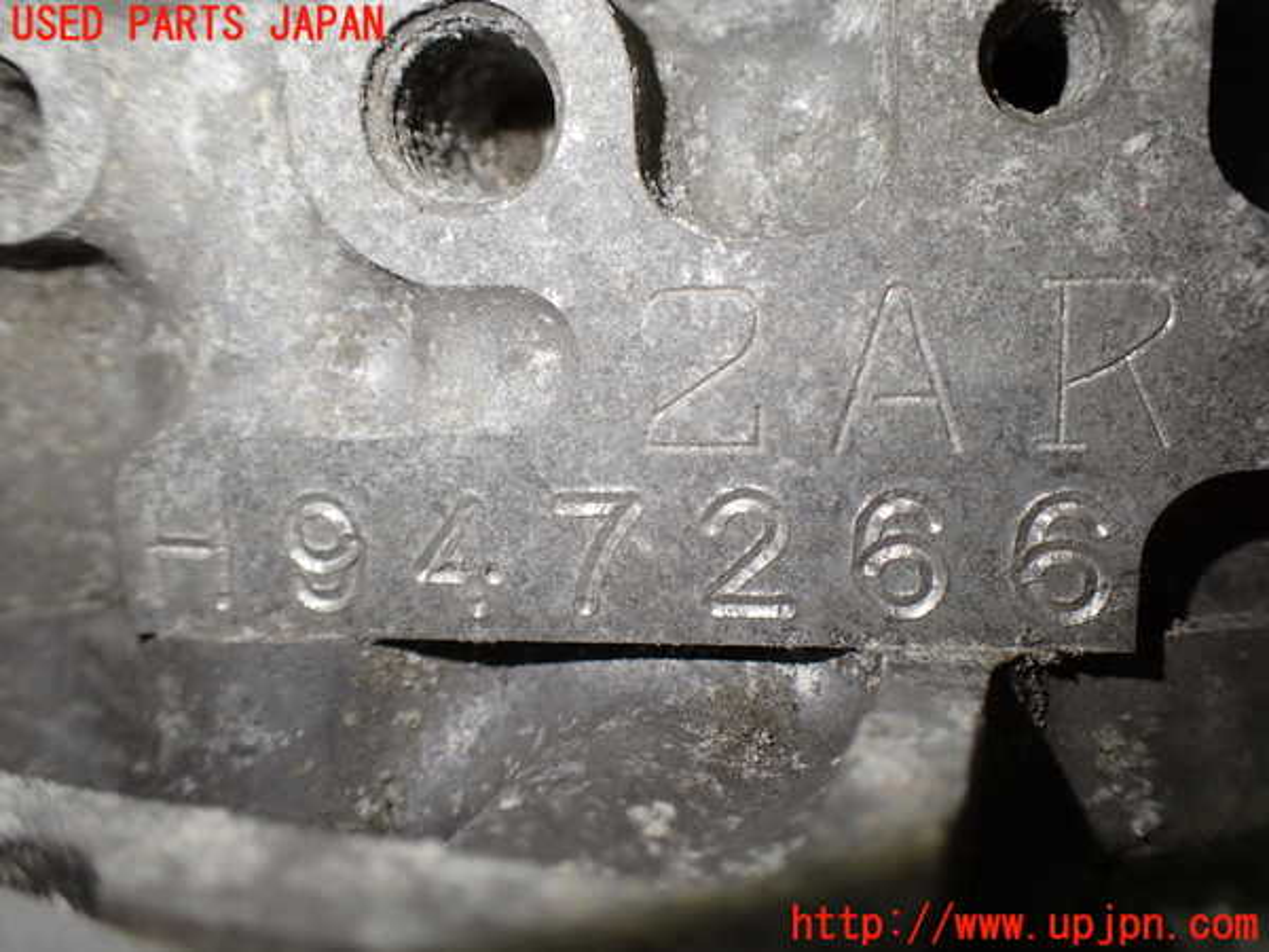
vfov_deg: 46.8
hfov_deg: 60.0
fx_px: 1100
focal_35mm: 30
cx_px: 634
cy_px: 476
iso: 200
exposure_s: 1/125
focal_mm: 5.4
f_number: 2.3
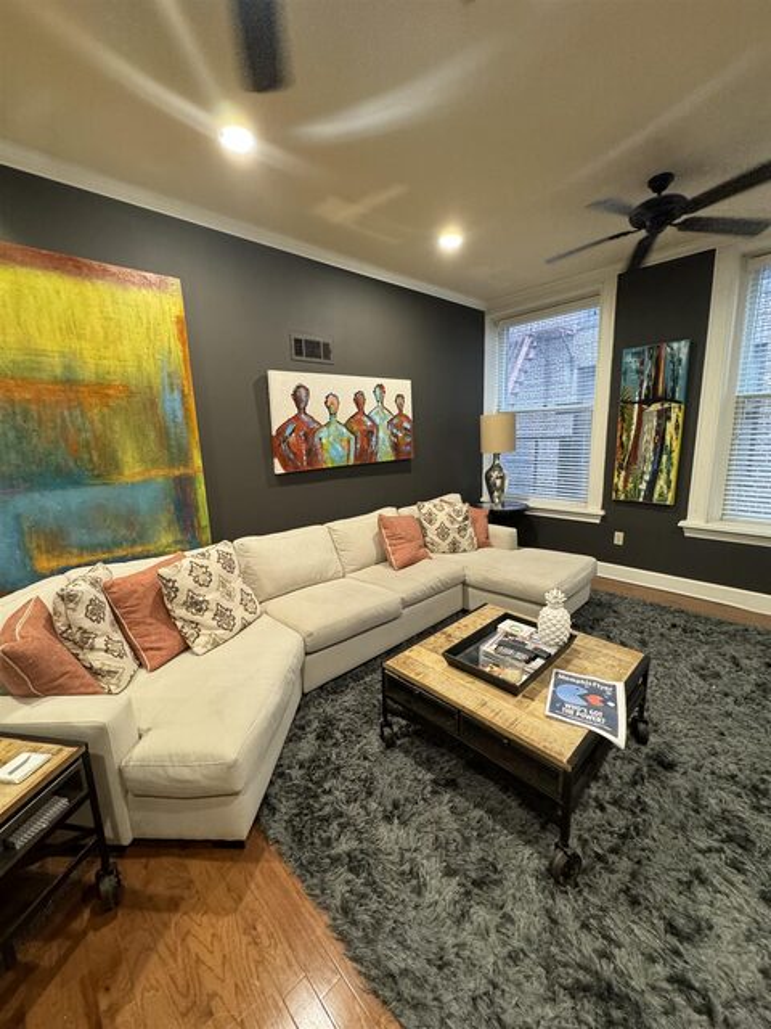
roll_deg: +2.3
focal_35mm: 14
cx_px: 386
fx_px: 416
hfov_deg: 85.7
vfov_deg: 102.1
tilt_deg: -10.5
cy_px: 514
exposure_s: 1/60
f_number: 2.2
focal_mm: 2.22
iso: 400
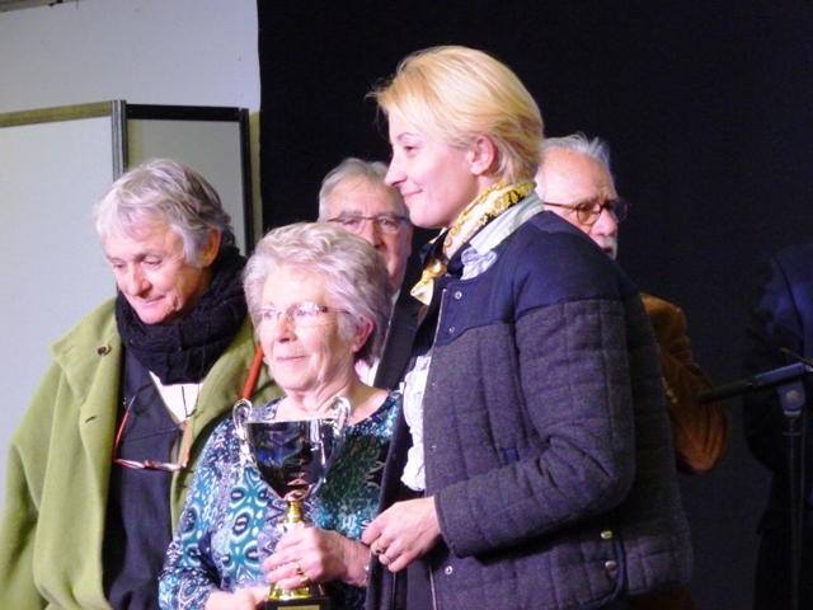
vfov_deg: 9.8
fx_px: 3546
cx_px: 406
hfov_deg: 13.1
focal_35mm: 151
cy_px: 305
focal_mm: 26.9
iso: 800
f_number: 5.8
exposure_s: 1/40
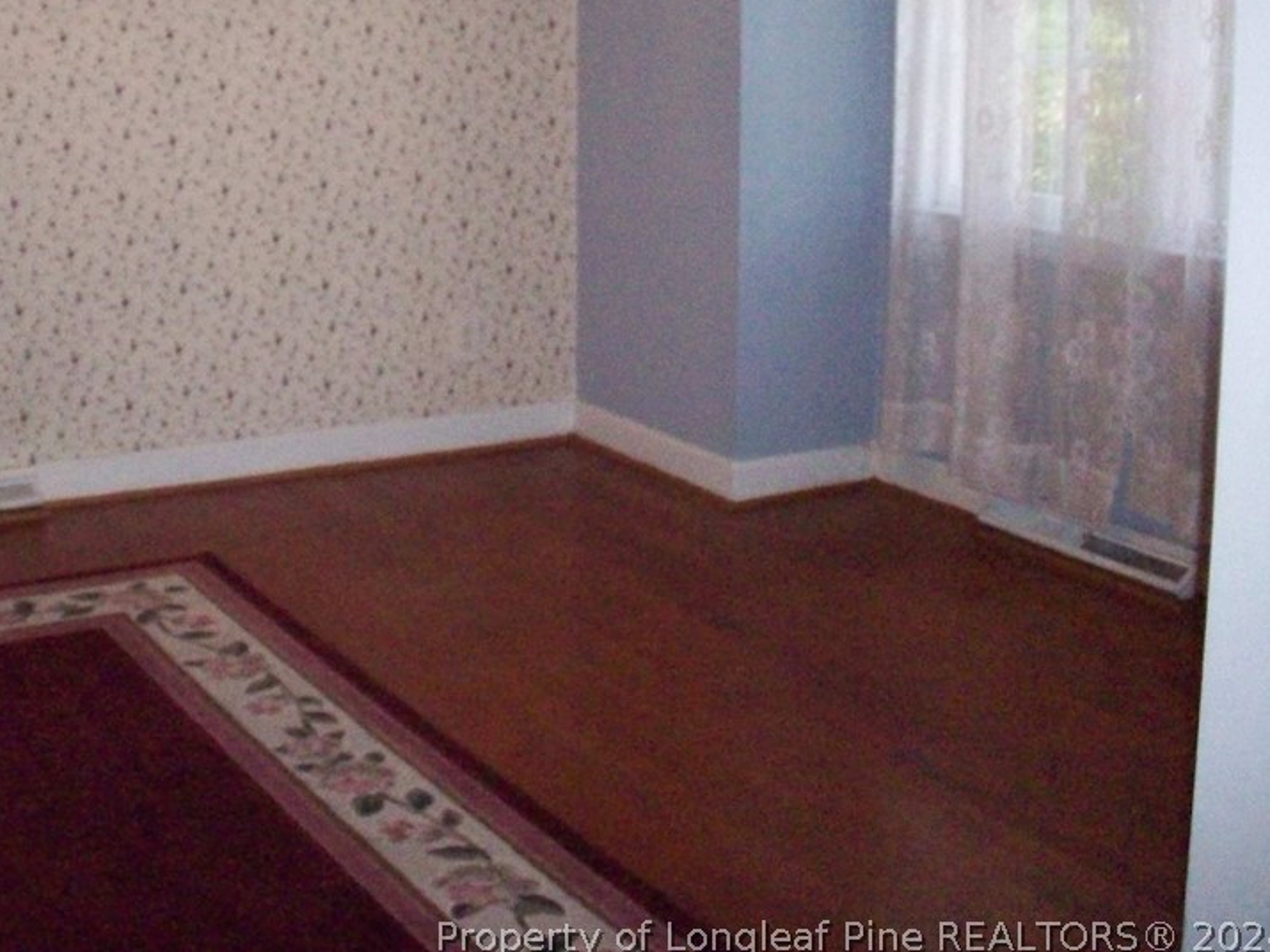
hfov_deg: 35.7
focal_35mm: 53
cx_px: 391
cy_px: 284
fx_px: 1944
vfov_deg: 27.3
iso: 800
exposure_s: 1/128
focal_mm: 6.2
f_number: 2.8
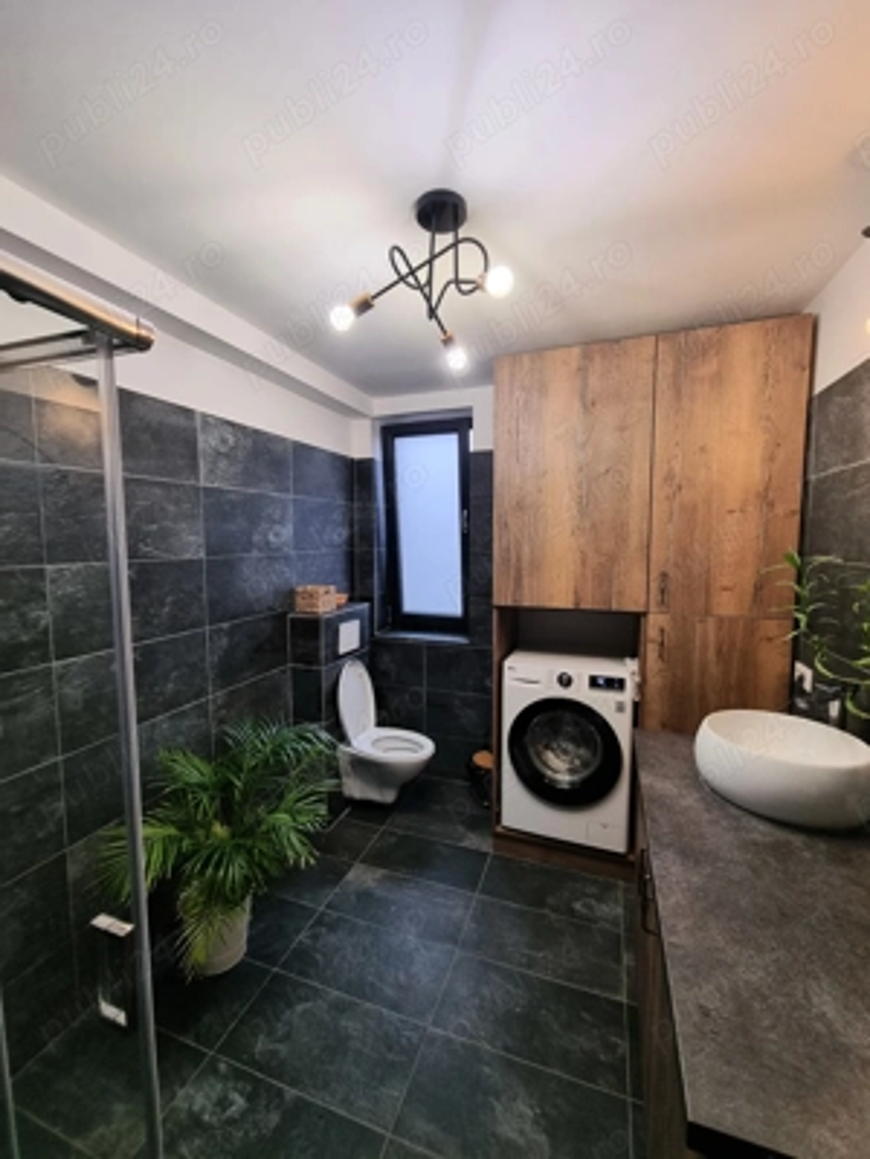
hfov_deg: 89.9
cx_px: 435
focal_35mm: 13
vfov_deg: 106.2
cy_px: 580
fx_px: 436
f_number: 2.2
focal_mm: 2.2
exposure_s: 1/50
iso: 125
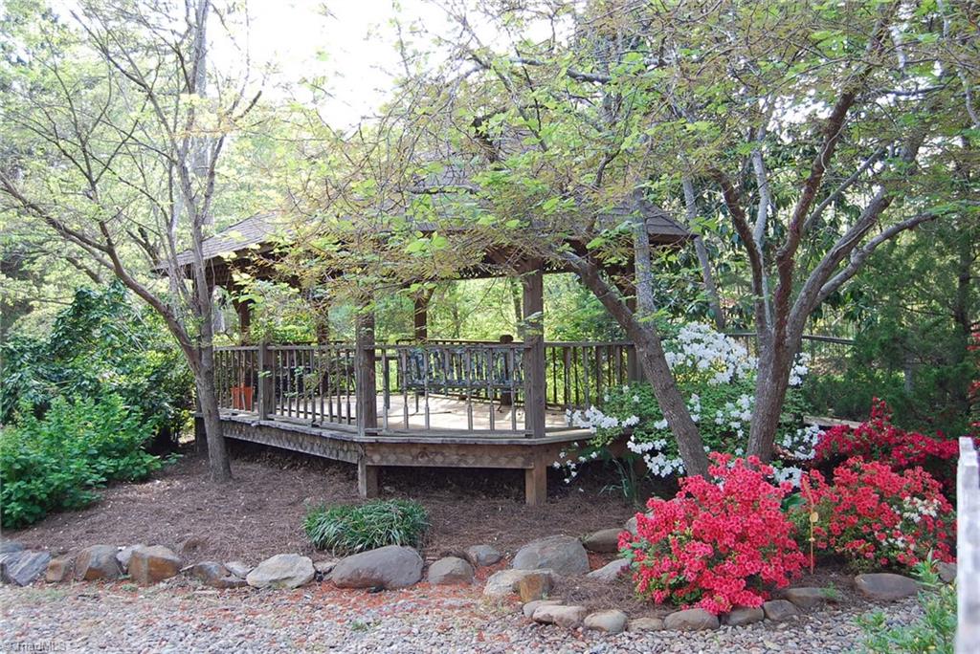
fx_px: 981
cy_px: 327
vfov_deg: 36.9
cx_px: 490
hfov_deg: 53.1
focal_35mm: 36
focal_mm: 24
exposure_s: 1/50
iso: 200
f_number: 4
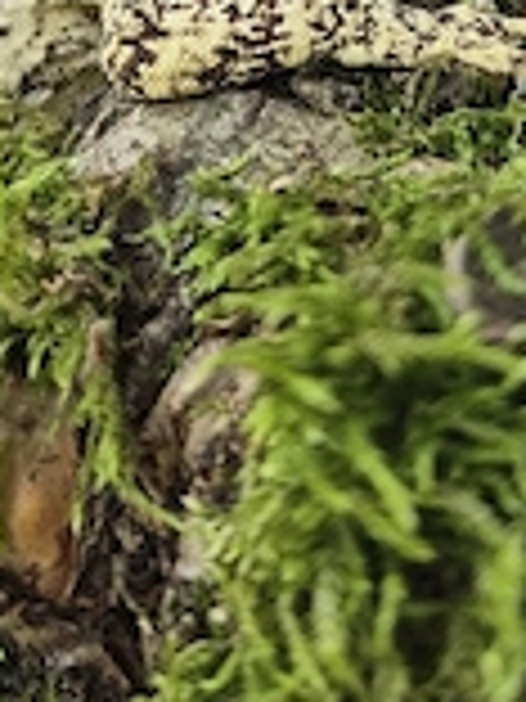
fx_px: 1195
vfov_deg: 29.0
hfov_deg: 24.8
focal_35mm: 59
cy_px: -104
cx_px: 247
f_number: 1.8
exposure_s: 1/182
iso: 80
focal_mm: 5.4
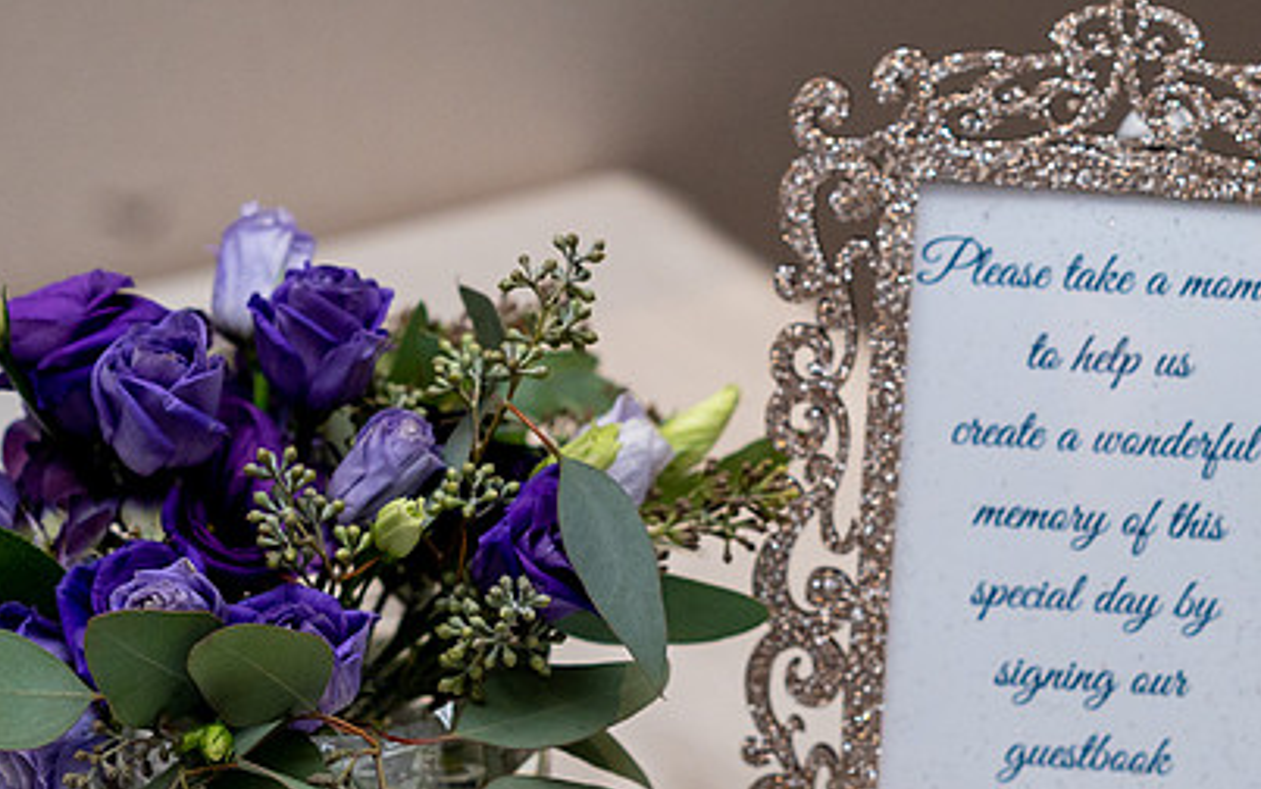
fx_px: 4778
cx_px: 685
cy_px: 660
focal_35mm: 139
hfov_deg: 15.0
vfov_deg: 9.4
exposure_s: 1/250
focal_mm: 70
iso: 1000
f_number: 4
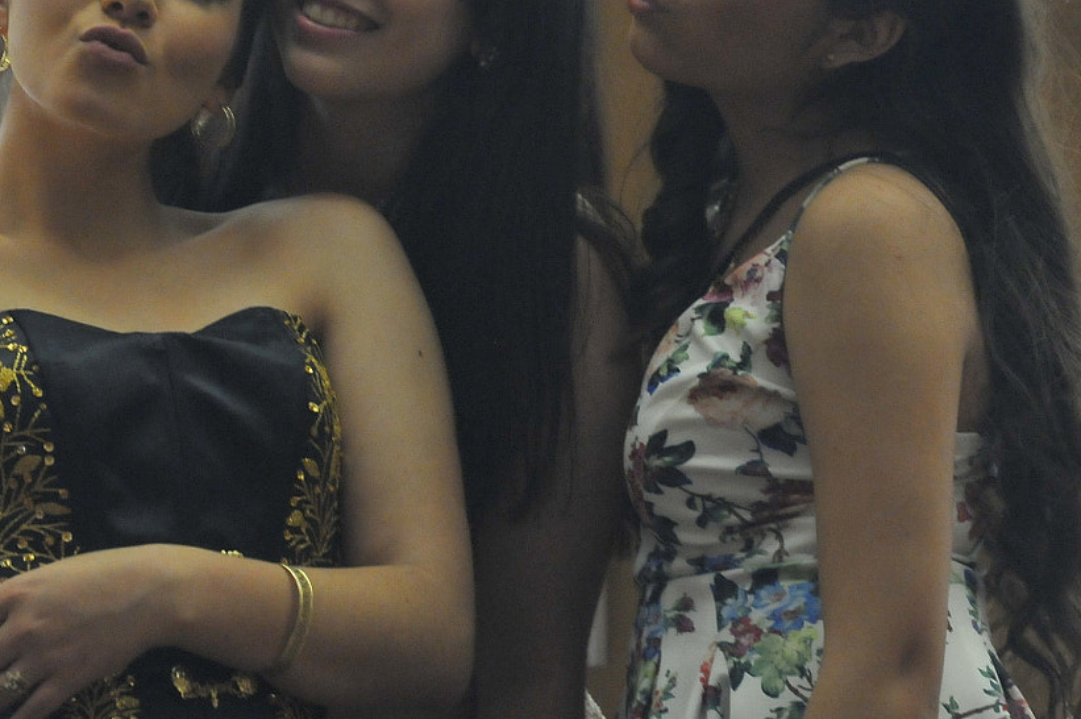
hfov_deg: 7.8
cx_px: 420
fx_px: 7891
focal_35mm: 263
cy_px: 123
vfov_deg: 5.2
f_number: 3.5
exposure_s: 1/100
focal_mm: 90
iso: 1250
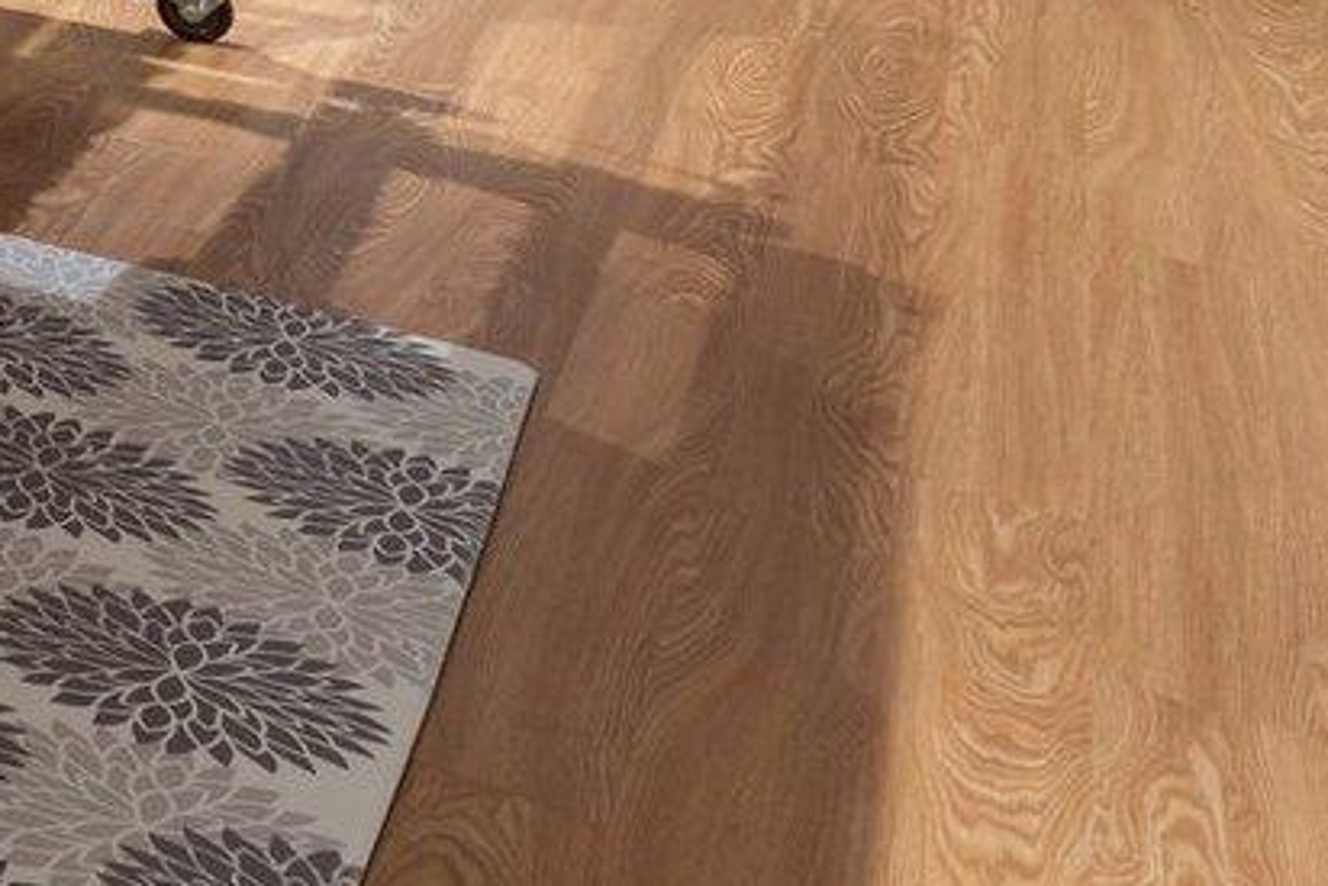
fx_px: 2509
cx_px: -1666
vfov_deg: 16.1
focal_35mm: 68
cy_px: -822
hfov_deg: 16.4
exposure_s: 1/20
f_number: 8
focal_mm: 14
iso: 640
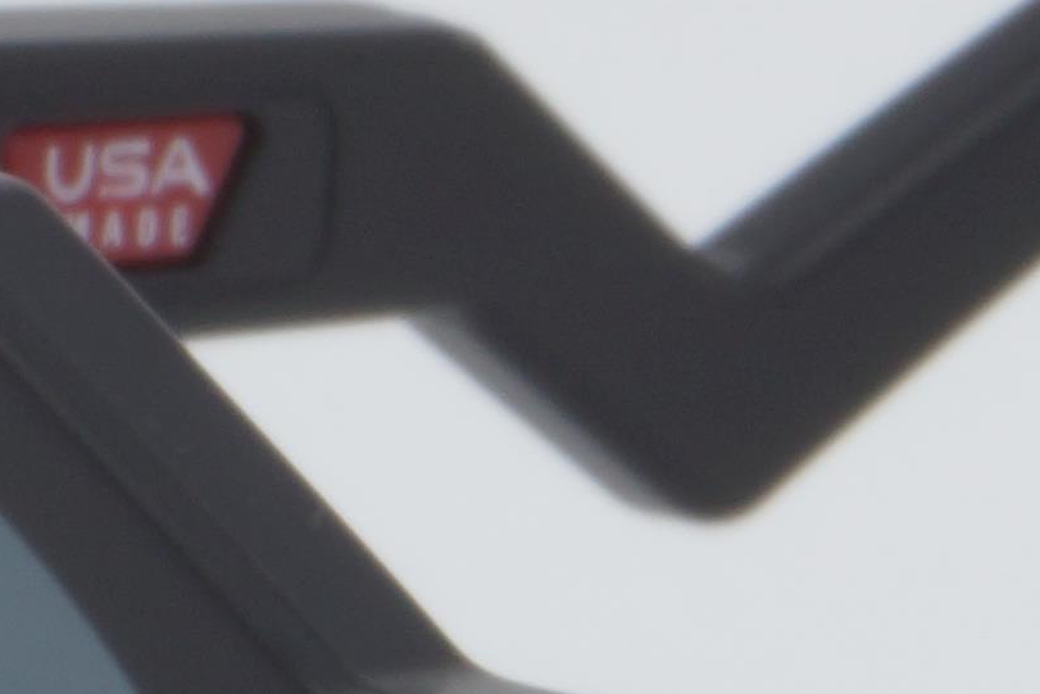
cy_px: 1470
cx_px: 2621
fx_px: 16035
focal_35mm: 555
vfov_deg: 2.5
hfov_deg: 3.7
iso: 100
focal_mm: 50
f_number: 32
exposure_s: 1/3
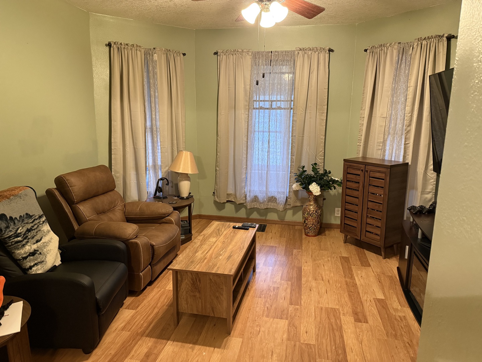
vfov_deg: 56.8
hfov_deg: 71.6
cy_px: 181
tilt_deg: -11.0
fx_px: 334
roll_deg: -0.5
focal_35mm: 24
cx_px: 241
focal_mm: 6.76
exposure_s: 1/60
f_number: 1.78
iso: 800
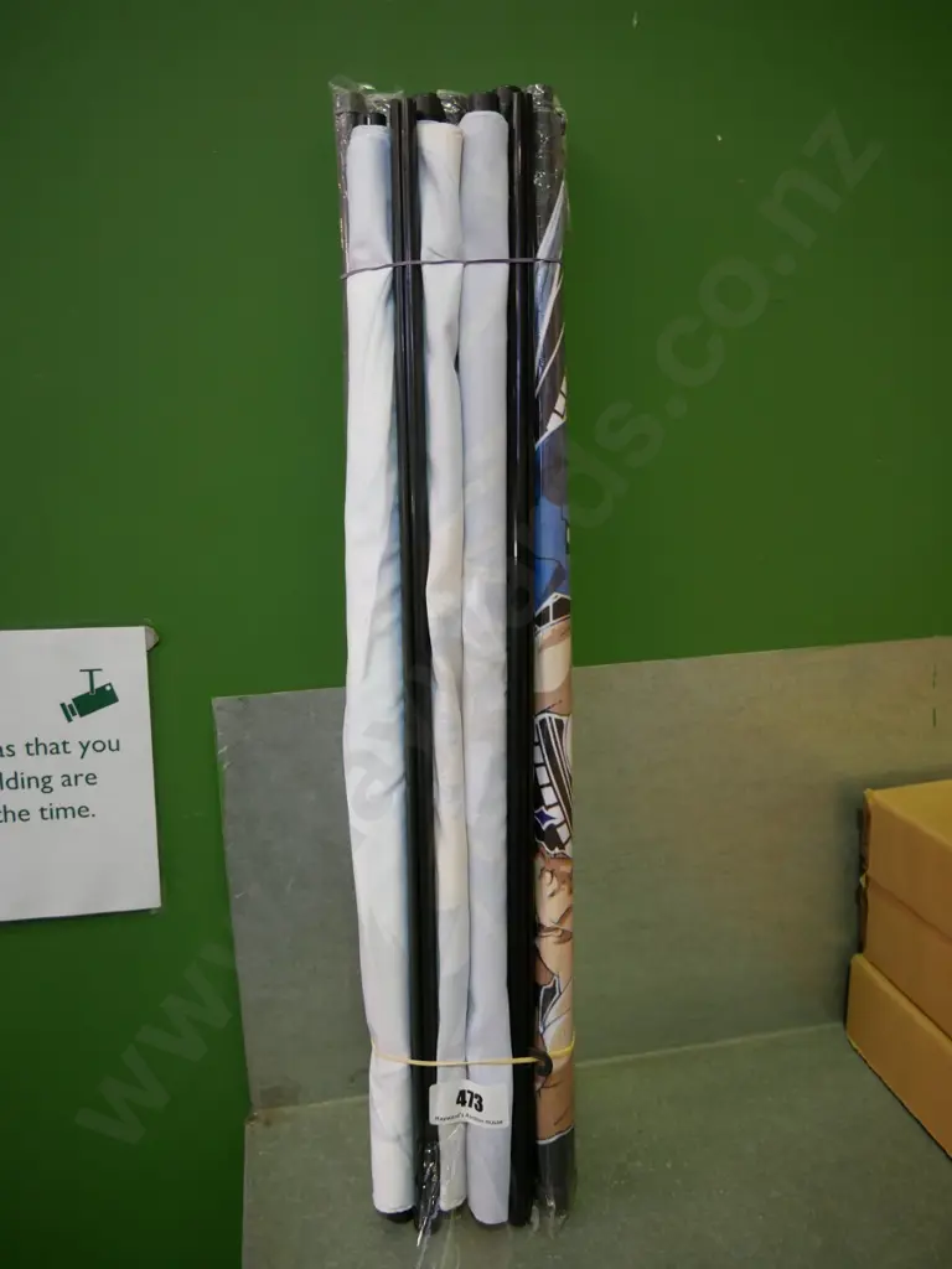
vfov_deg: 60.0
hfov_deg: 46.8
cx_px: 476
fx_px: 1100
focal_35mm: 30
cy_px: 634
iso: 640
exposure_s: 1/60
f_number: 3.7
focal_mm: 15
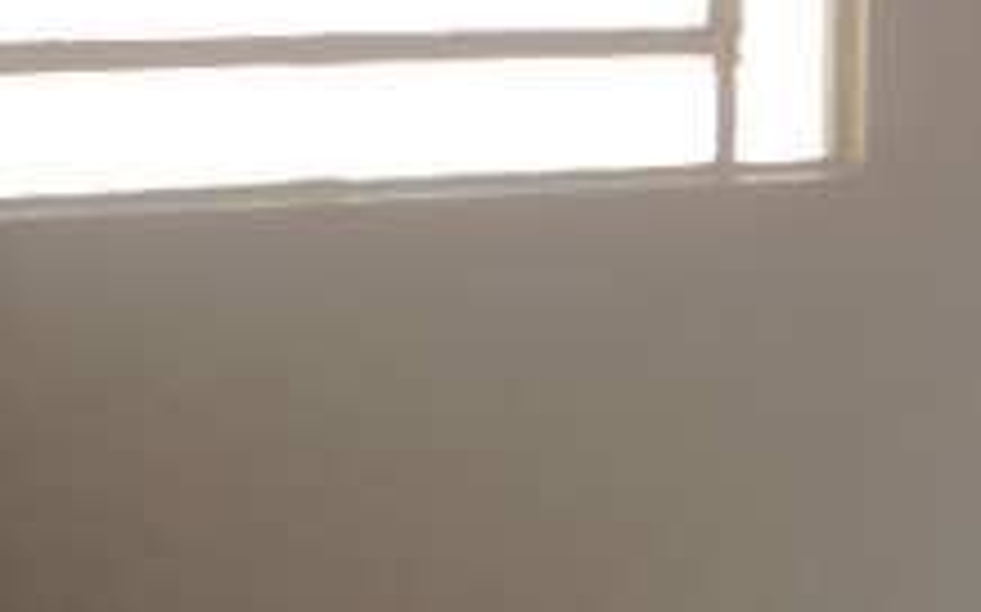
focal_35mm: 109
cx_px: 1224
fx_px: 2913
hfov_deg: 18.0
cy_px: 18
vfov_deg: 11.9
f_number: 2.4
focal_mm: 4.28
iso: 50
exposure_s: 1/157
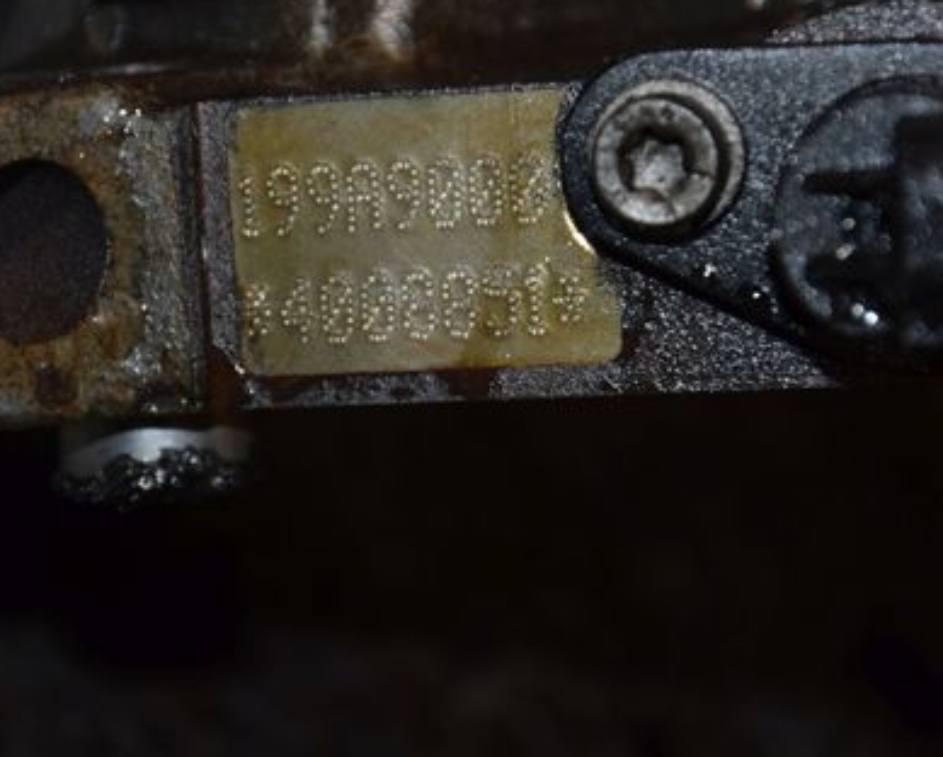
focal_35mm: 243
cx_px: 332
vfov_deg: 6.4
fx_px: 6782
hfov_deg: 8.0
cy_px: 347
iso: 800
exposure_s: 1/60
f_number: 5.6
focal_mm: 105
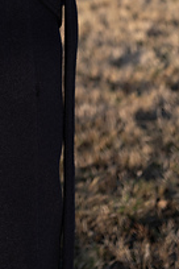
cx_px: -44
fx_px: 820
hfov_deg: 12.1
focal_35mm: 110
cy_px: -98
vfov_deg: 17.3
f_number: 1.4
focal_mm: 23
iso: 160
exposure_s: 1/2400
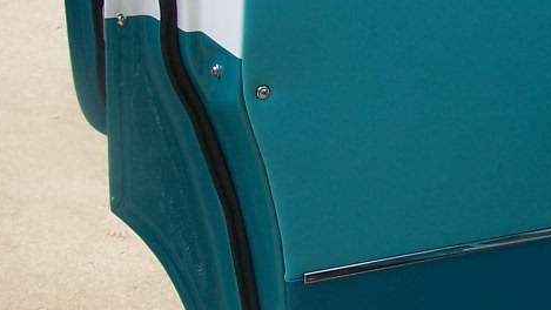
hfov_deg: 19.6
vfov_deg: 11.4
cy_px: 31
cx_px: 546
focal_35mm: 106
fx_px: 1549
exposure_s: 1/250
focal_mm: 6.3
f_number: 2.8
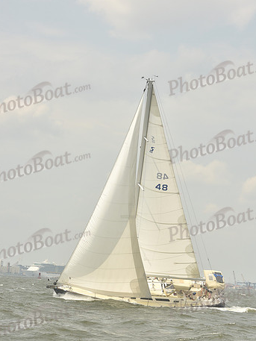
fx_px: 1202
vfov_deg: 16.1
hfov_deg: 12.2
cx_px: 129
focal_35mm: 122
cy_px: 195
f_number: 9
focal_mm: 100
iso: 250
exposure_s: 1/800
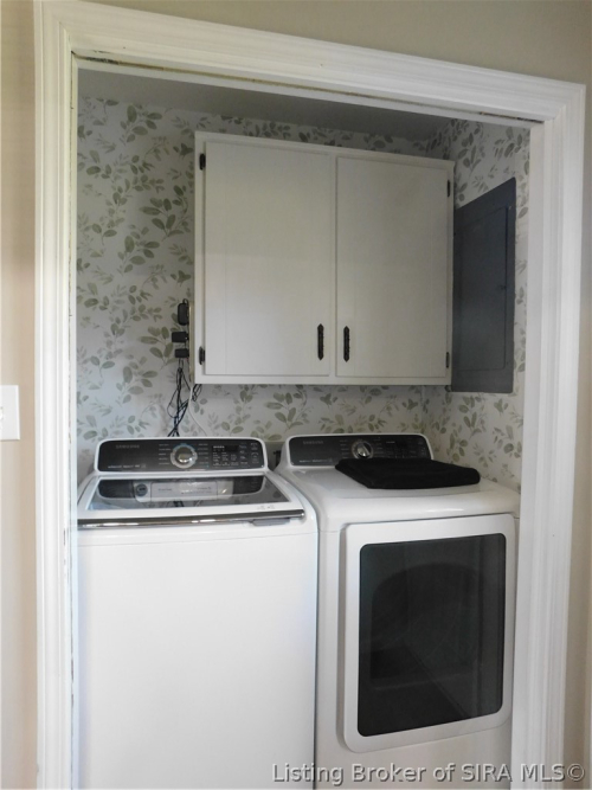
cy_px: 395
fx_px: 525
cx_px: 296
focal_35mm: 23
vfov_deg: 73.9
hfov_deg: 58.9
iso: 400
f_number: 3
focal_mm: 4
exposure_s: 1/25
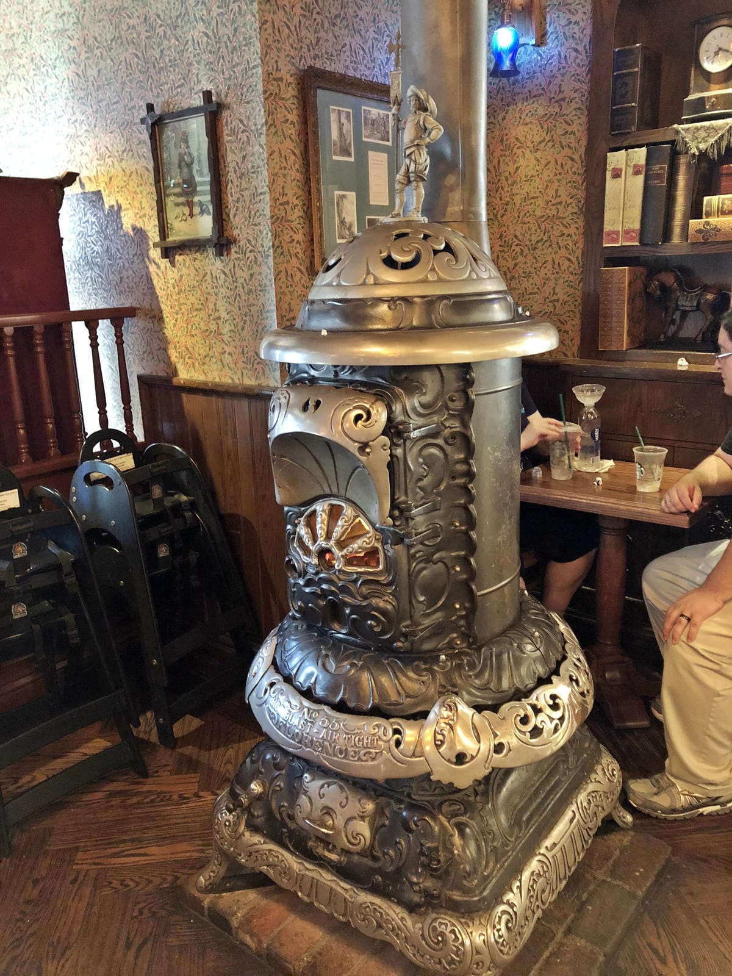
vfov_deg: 63.4
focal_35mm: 28
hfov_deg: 49.7
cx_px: 366
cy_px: 488
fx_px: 789
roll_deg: +2.1
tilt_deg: -15.2
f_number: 1.8
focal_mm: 3.99
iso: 160
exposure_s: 1/4
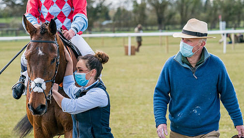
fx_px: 1016
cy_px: 37
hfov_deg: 13.7
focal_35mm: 157
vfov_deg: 7.7
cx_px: 76
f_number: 5
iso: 400
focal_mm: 106
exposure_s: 1/1600
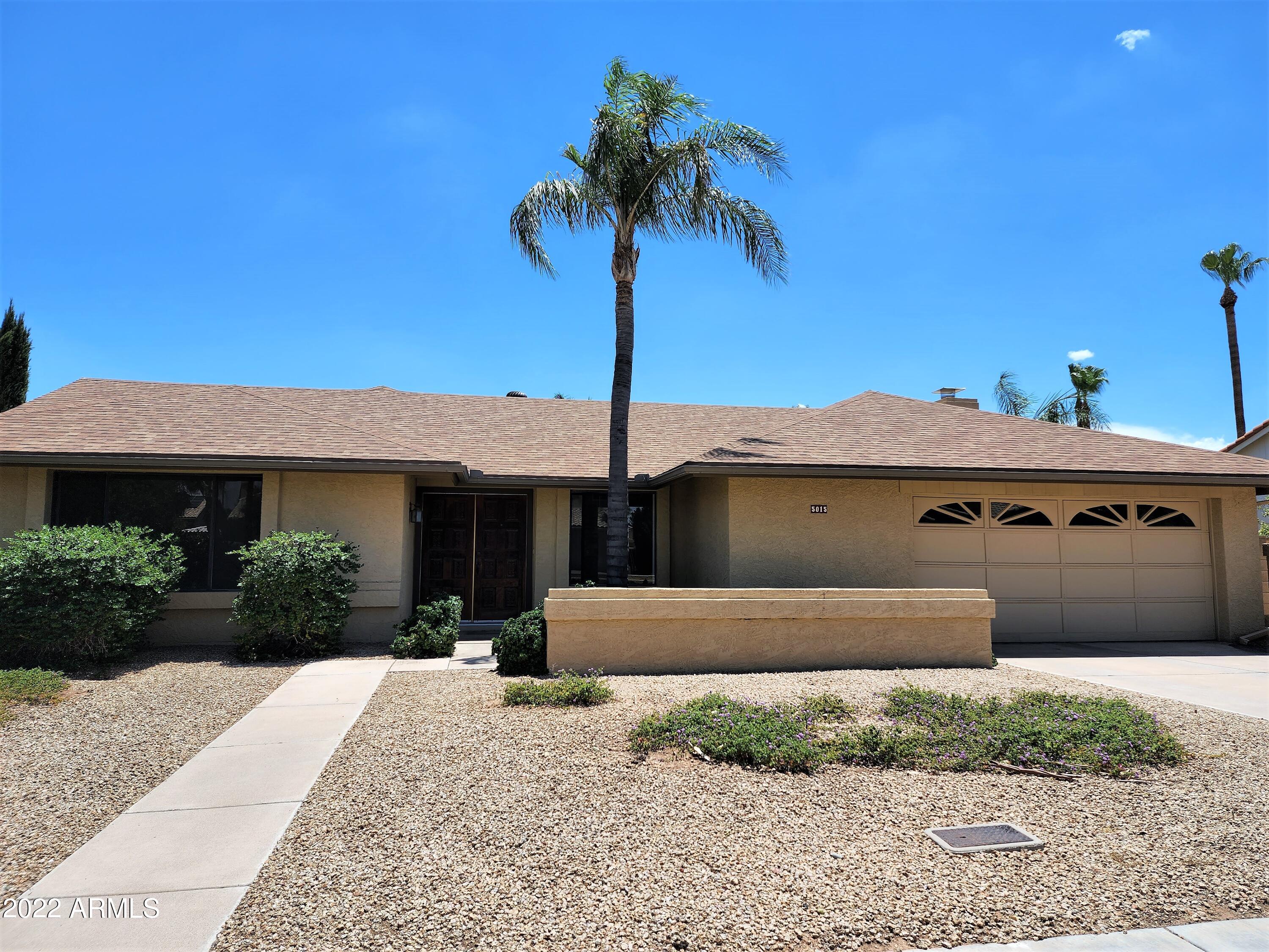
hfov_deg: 73.9
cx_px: 634
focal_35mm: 23
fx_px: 843
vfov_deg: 58.9
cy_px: 476
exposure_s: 1/1117
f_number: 1.8
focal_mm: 6.4
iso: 12
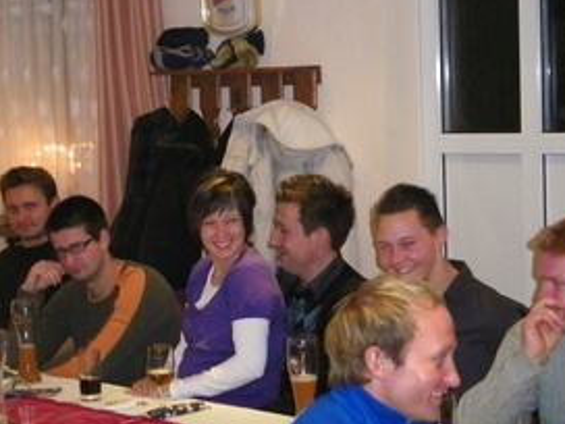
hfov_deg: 19.4
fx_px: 1649
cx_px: 218
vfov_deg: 14.6
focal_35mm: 101
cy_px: 232
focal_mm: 9.8
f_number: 3.7
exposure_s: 1/30
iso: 320
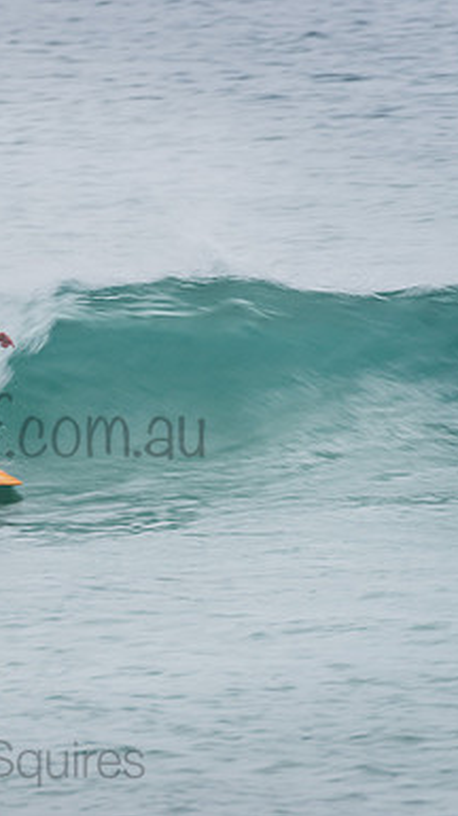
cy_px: 408
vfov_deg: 2.7
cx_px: -19
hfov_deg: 1.5
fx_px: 17090
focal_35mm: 790
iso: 64
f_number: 7.1
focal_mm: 500
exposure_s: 1/30
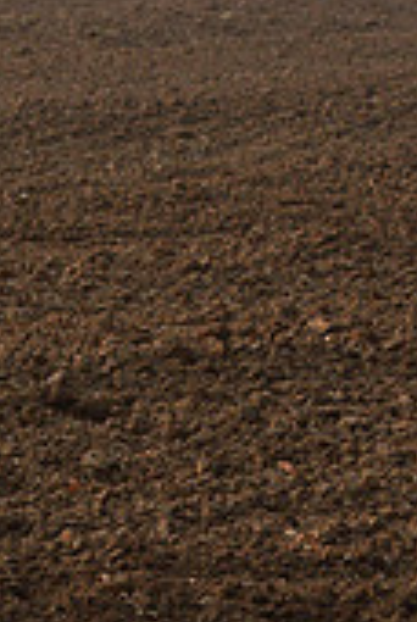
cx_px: -508
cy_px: -37
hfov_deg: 5.6
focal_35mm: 238
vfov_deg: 8.6
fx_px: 4118
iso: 2500
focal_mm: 70
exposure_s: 1/500
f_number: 5.6
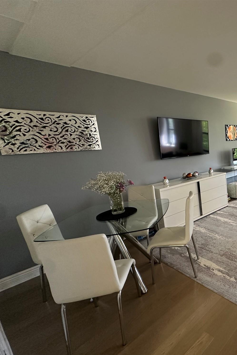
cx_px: 236
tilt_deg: -11.4
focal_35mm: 20
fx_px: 197
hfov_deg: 50.3
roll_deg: +3.1
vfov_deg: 84.0
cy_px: 182
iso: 320
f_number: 2.2
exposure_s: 1/60
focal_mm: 2.22
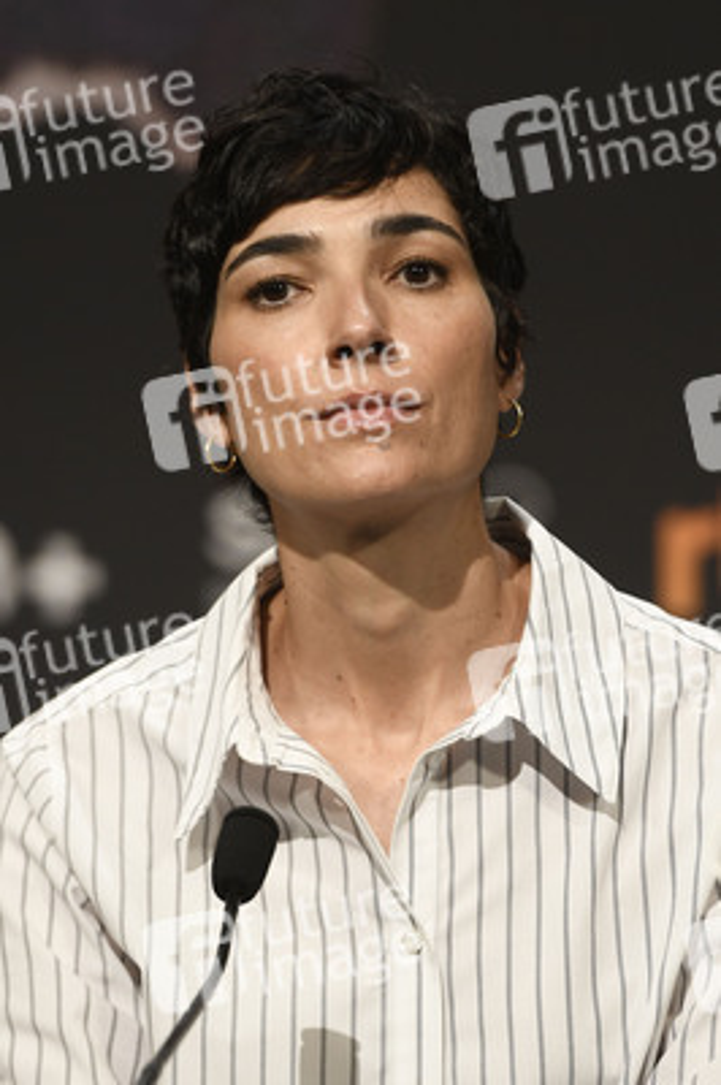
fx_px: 6018
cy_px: 542
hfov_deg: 6.9
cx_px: 360
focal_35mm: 200
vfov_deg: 10.3
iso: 1250
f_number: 3.5
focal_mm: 200
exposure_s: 1/250
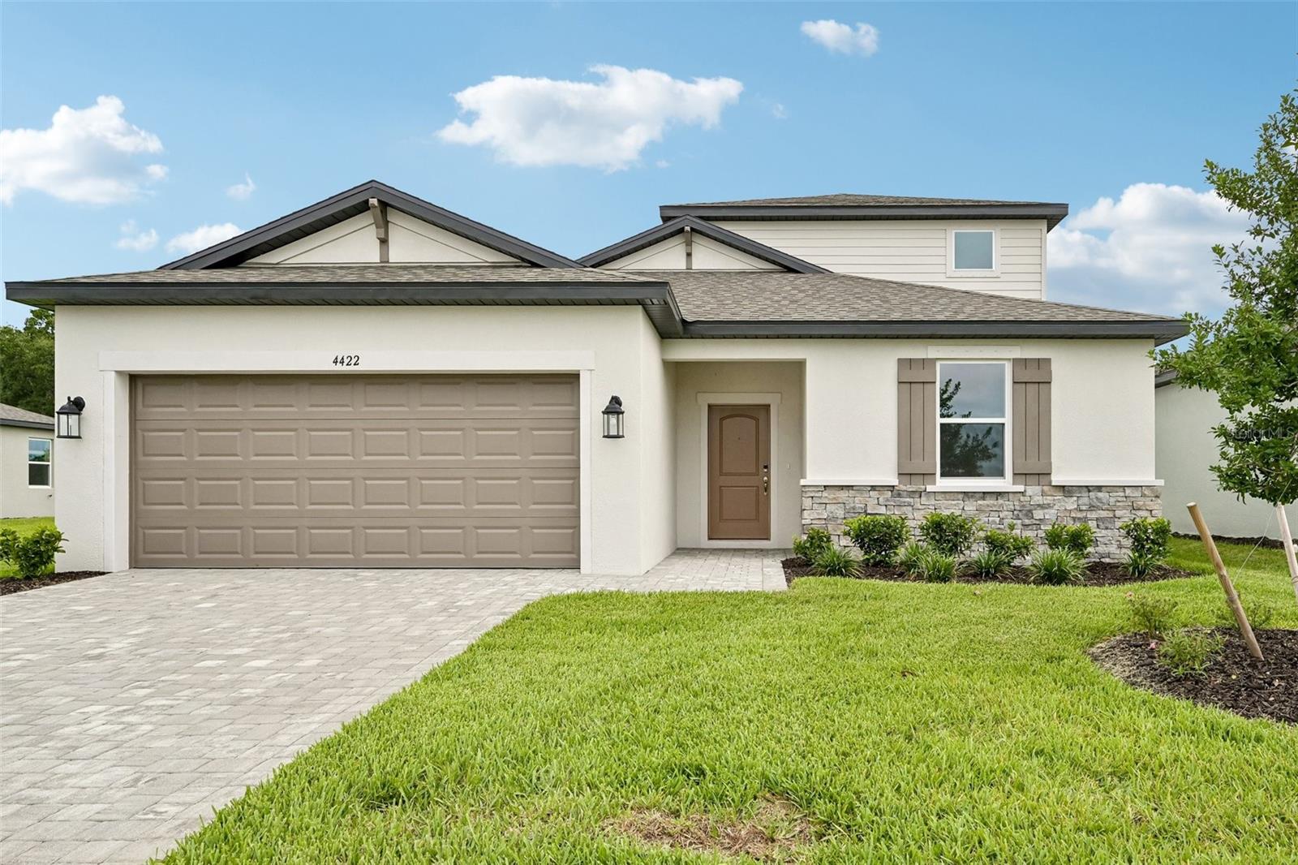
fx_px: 757
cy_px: 432
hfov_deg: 81.2
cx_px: 649
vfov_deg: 59.5
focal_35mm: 21
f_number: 8
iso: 400
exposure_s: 1/1000
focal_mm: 21
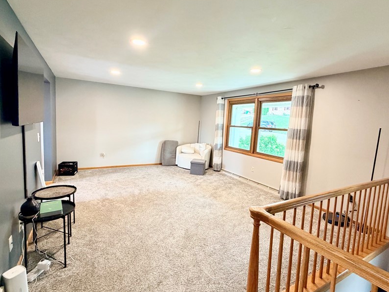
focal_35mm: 18
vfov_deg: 71.6
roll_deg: -2.6
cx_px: 196
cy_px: 142
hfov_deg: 87.8
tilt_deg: -5.8
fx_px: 202
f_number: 2.2
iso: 400
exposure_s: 1/60
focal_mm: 2.22
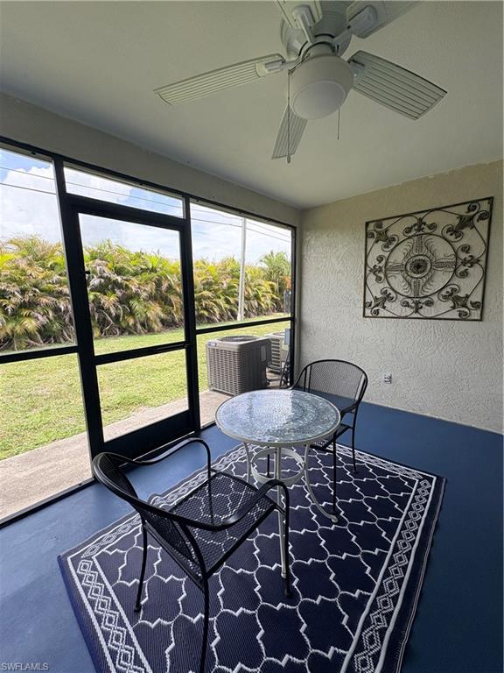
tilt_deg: -9.4
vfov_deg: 102.1
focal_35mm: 14
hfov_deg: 85.7
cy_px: 336
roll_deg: +0.5
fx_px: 272
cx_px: 252
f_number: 2.2
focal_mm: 2.22
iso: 64
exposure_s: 1/421
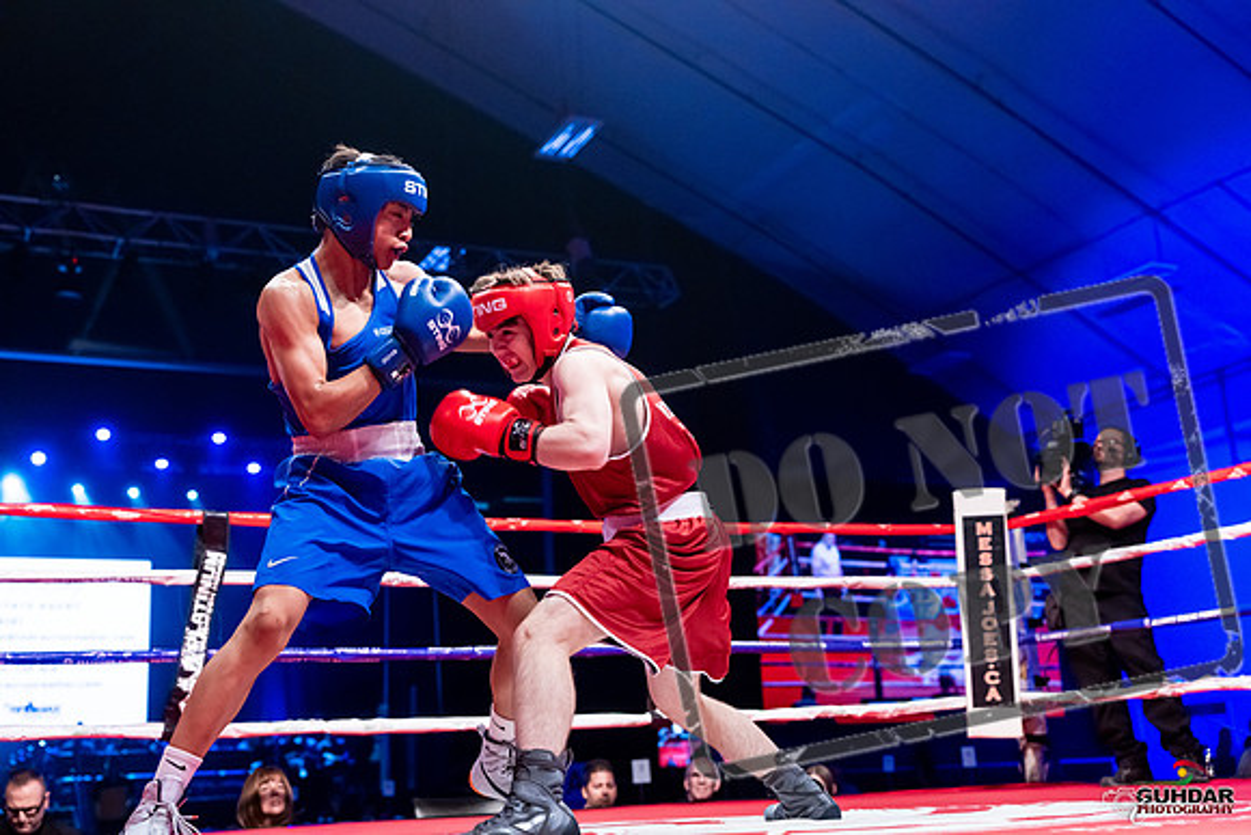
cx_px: 626
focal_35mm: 42
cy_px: 418
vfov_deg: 31.9
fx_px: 1460
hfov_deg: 46.4
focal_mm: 42
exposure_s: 1/800
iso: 4000
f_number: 2.8
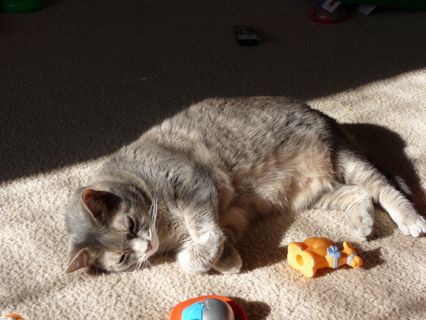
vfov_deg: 25.2
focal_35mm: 58
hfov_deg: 33.2
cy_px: 160
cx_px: 213
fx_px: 714
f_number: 4.4
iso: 100
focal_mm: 9.8
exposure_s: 1/125
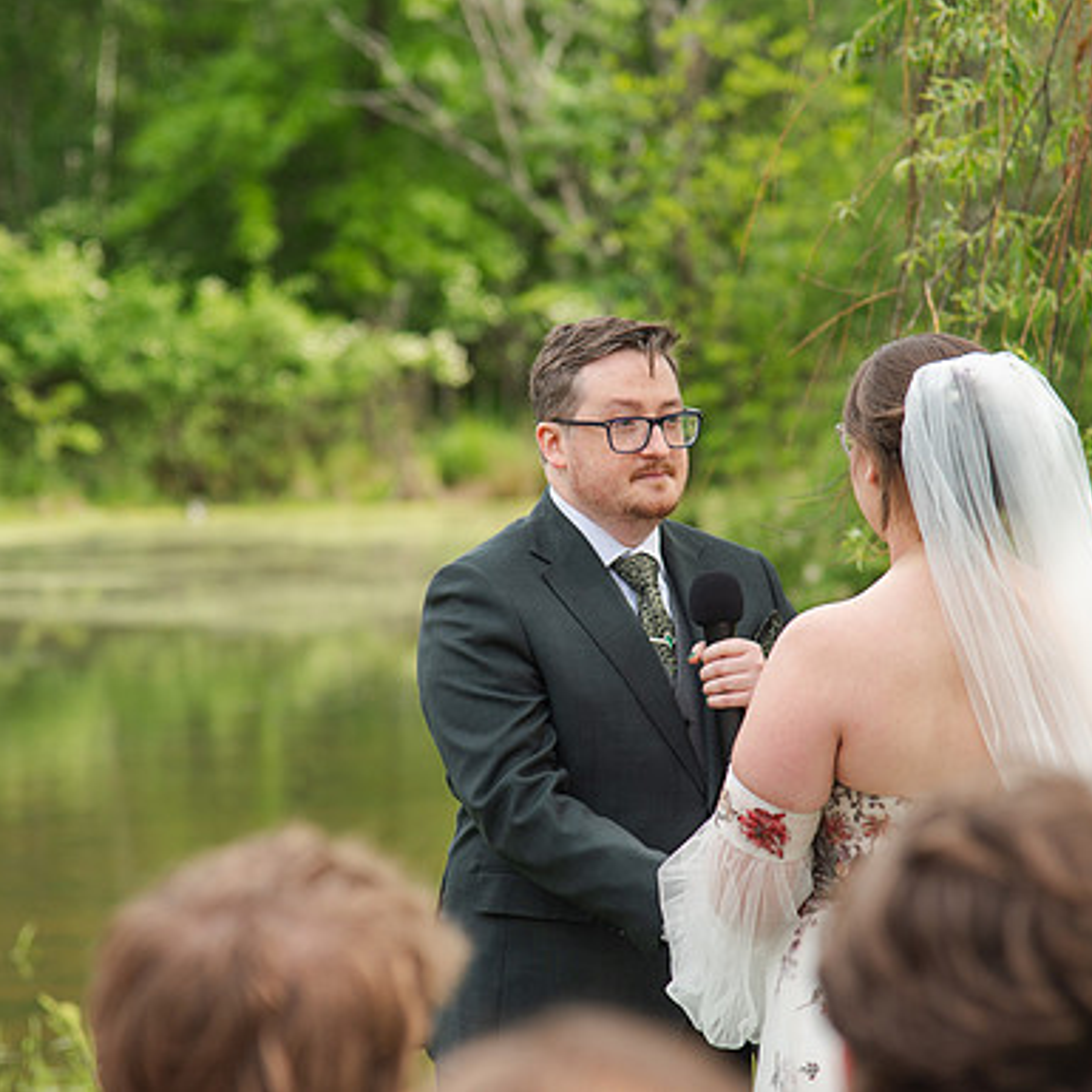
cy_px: 546
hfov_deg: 9.3
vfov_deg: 9.3
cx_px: 578
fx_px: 6745
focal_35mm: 189
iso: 100
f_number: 4
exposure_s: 1/400
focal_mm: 120
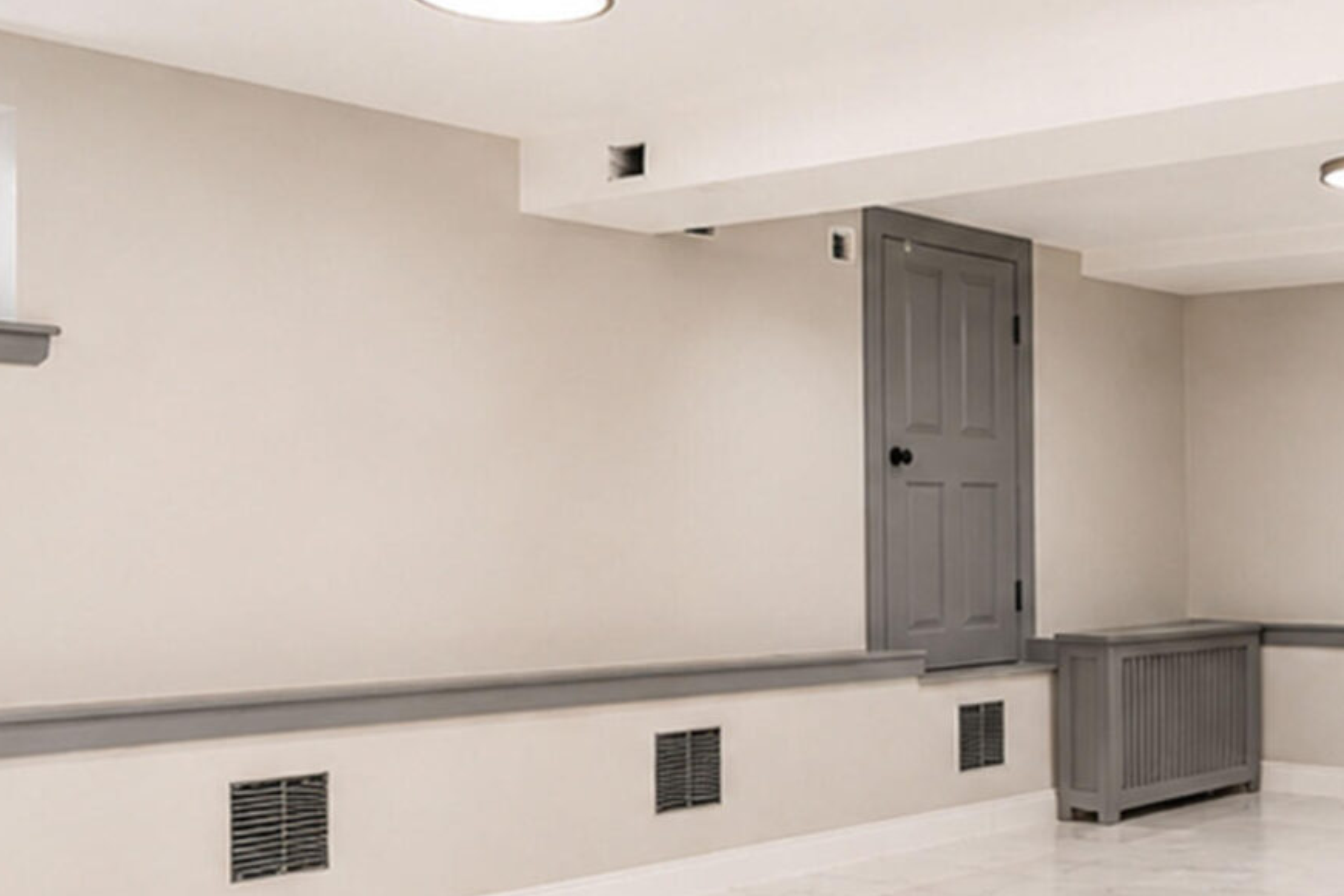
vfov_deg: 27.8
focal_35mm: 48
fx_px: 1810
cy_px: 537
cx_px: 1079
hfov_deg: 39.1
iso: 64
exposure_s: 1/40
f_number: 4.5
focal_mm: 16.5
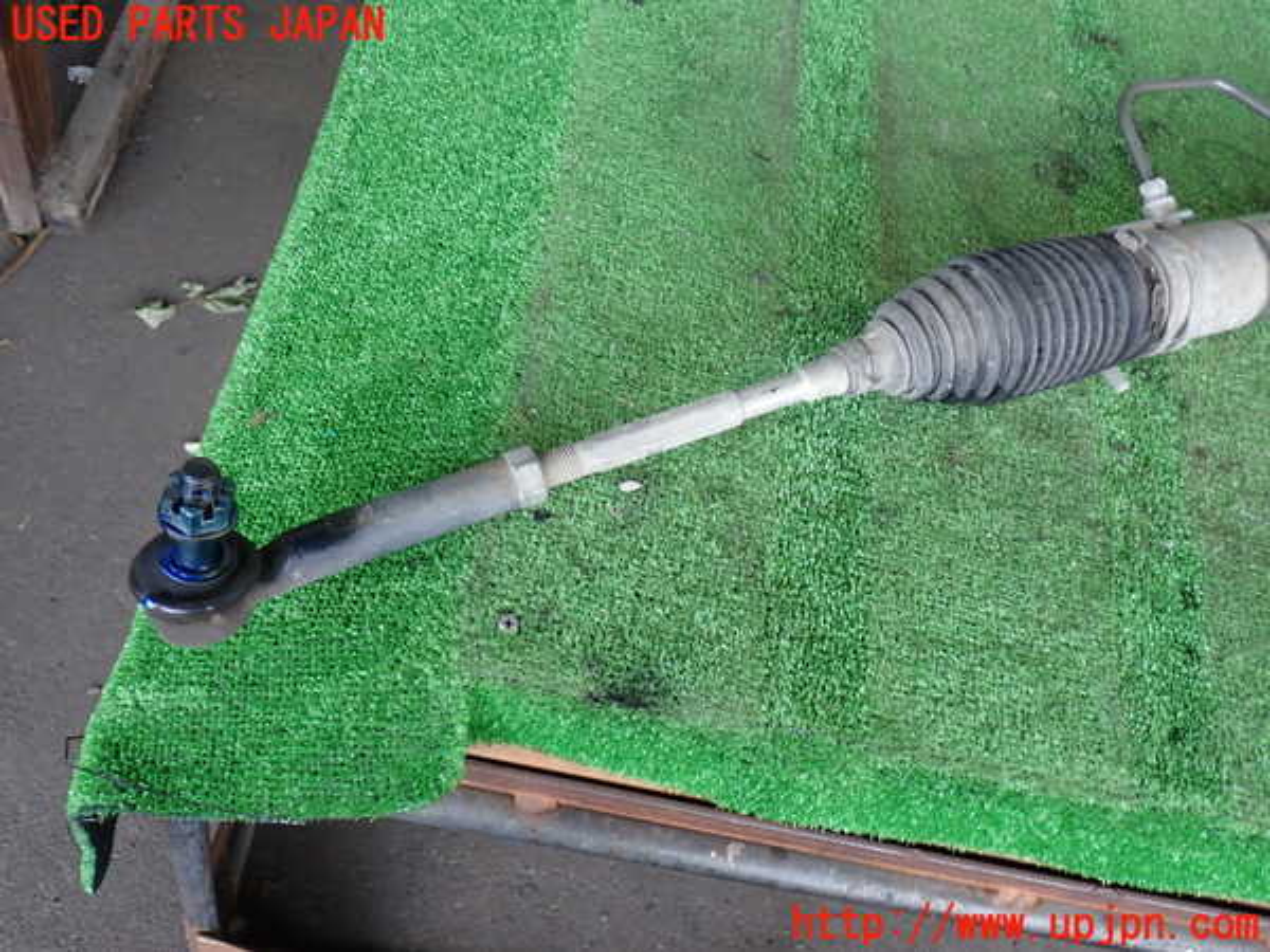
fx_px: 1174
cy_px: 476
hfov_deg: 56.8
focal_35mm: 32
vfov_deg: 44.2
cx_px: 635
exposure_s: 1/60
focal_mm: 5.79
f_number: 2.4
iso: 200
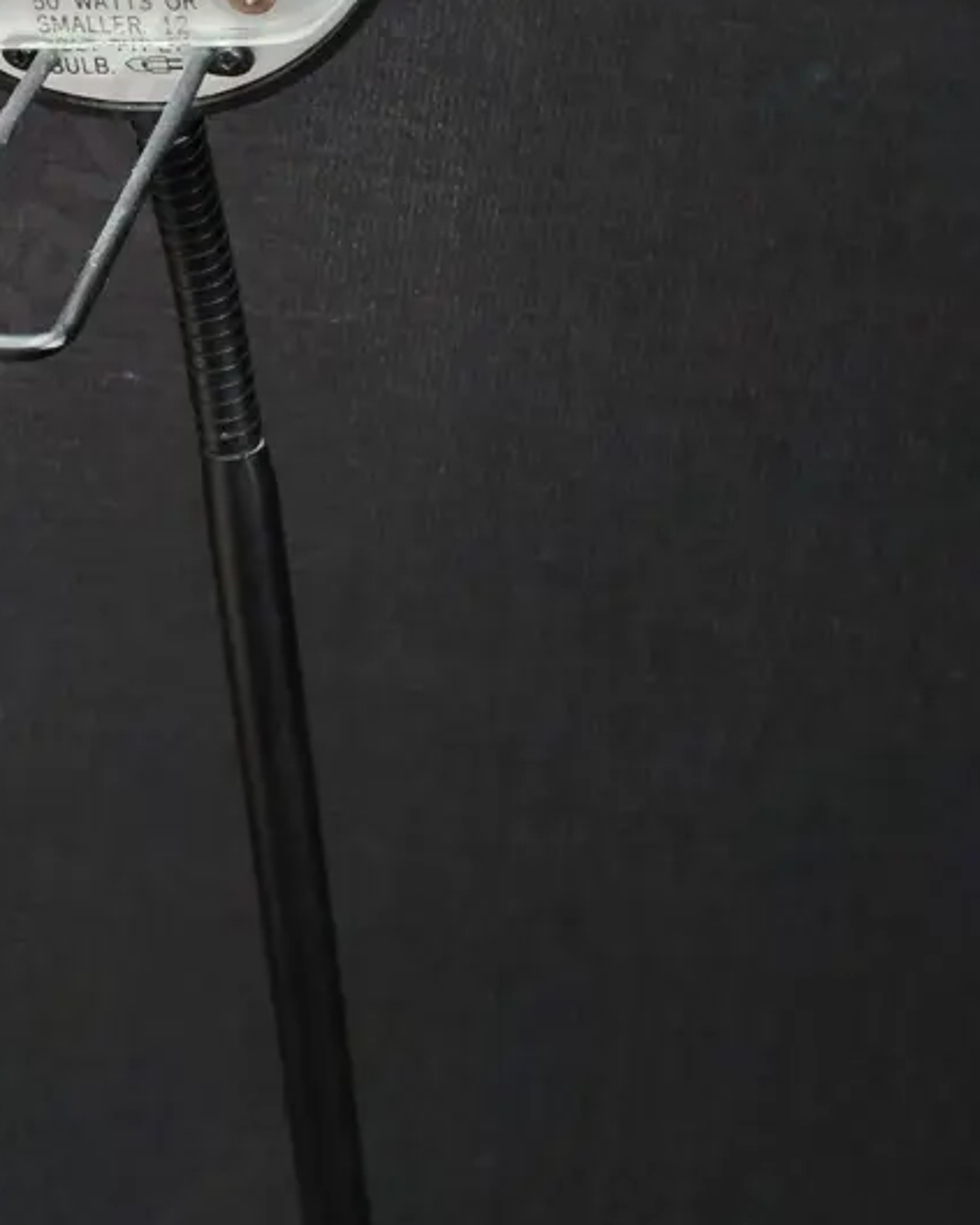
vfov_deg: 34.9
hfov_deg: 28.6
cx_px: 109
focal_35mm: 51
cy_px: 157
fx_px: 1850
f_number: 2
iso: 250
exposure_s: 1/100
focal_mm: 2.87
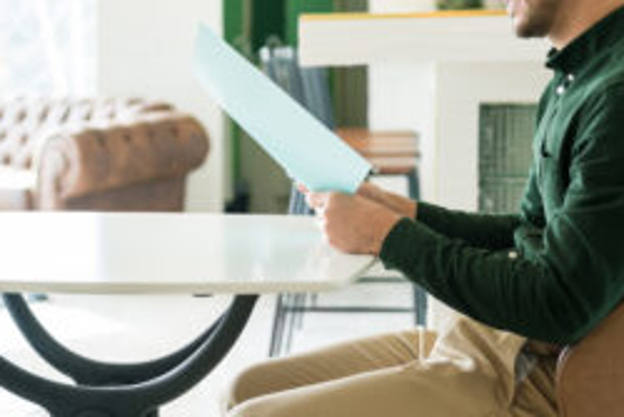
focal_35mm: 84
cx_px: 140
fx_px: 1457
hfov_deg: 23.9
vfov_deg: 16.3
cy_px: 157
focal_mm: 35
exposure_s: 1/200
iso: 100
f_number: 1.8
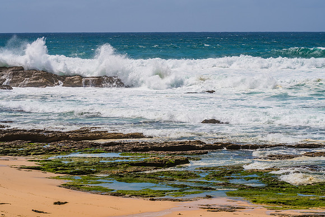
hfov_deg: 20.6
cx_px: 162
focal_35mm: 99
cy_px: 108
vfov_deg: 13.8
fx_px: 893
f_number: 14
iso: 200
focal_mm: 98
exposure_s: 1/400
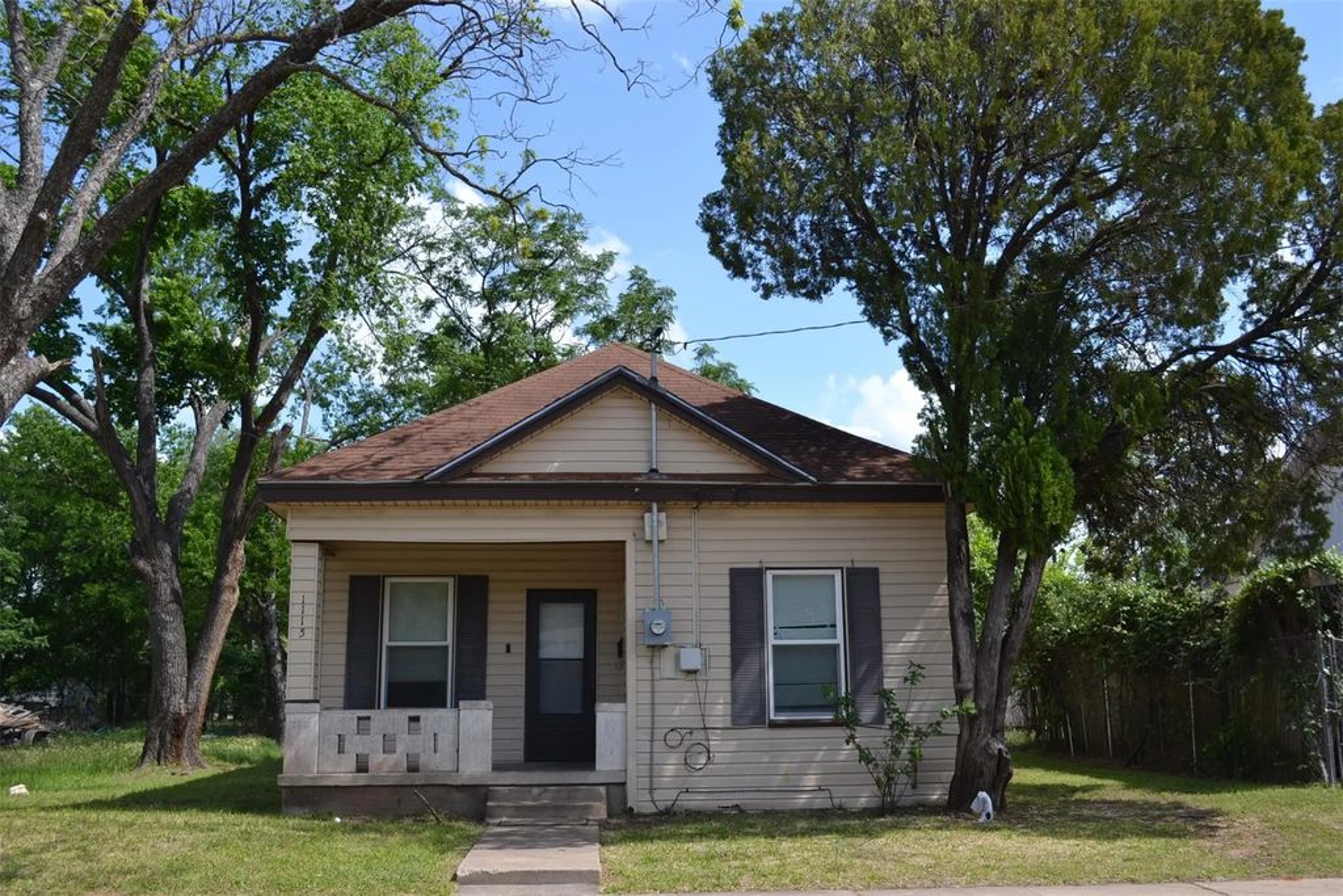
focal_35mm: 36
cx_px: 672
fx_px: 1343
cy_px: 448
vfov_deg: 36.9
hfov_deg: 53.1
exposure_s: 1/200
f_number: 7.1
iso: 100
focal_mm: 24
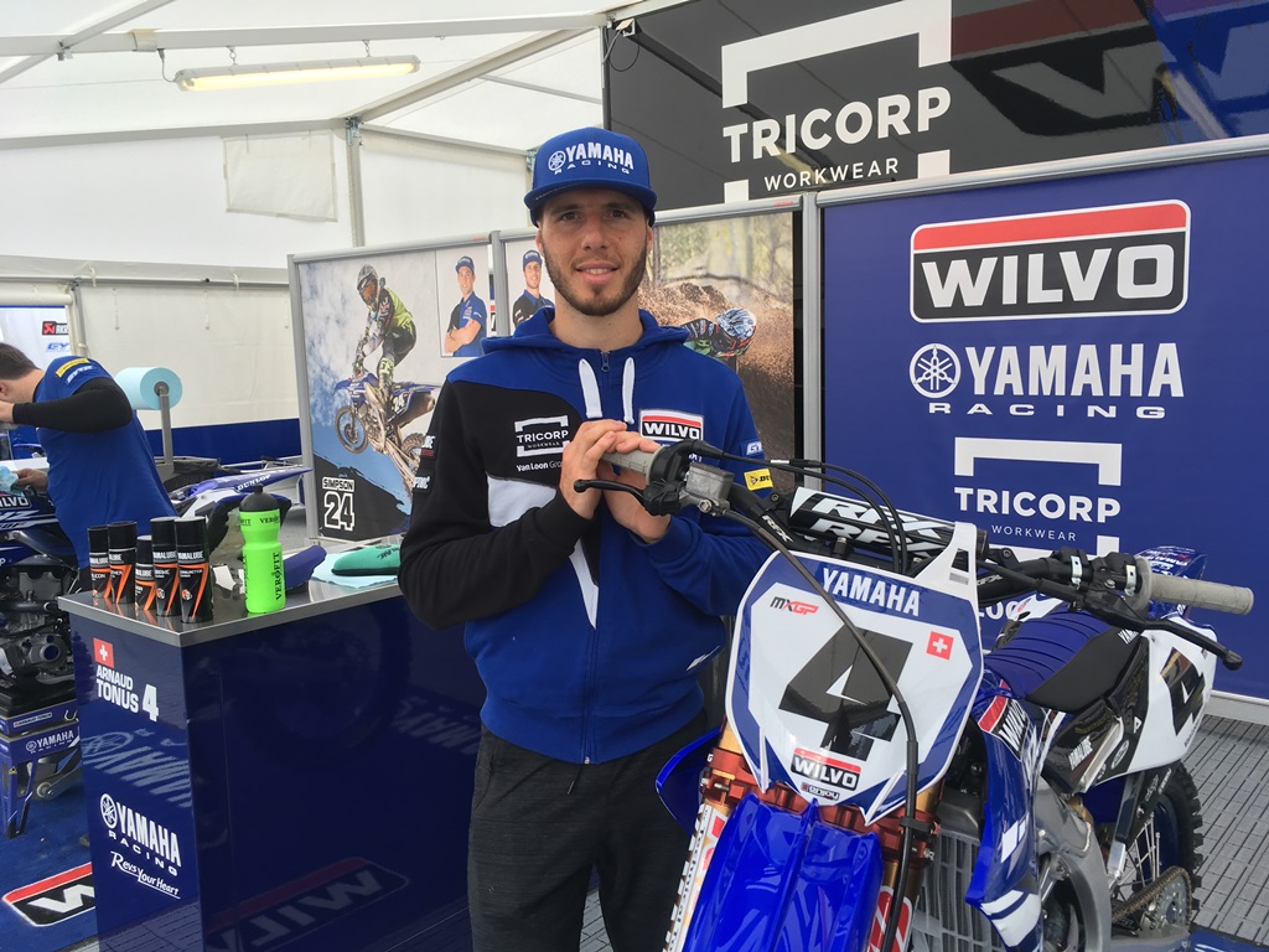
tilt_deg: -6.0
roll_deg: +1.1
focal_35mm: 29
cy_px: 476
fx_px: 1063
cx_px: 634
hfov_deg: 61.7
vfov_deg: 48.2
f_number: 2.2
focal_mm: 4.15
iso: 25
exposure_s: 1/166
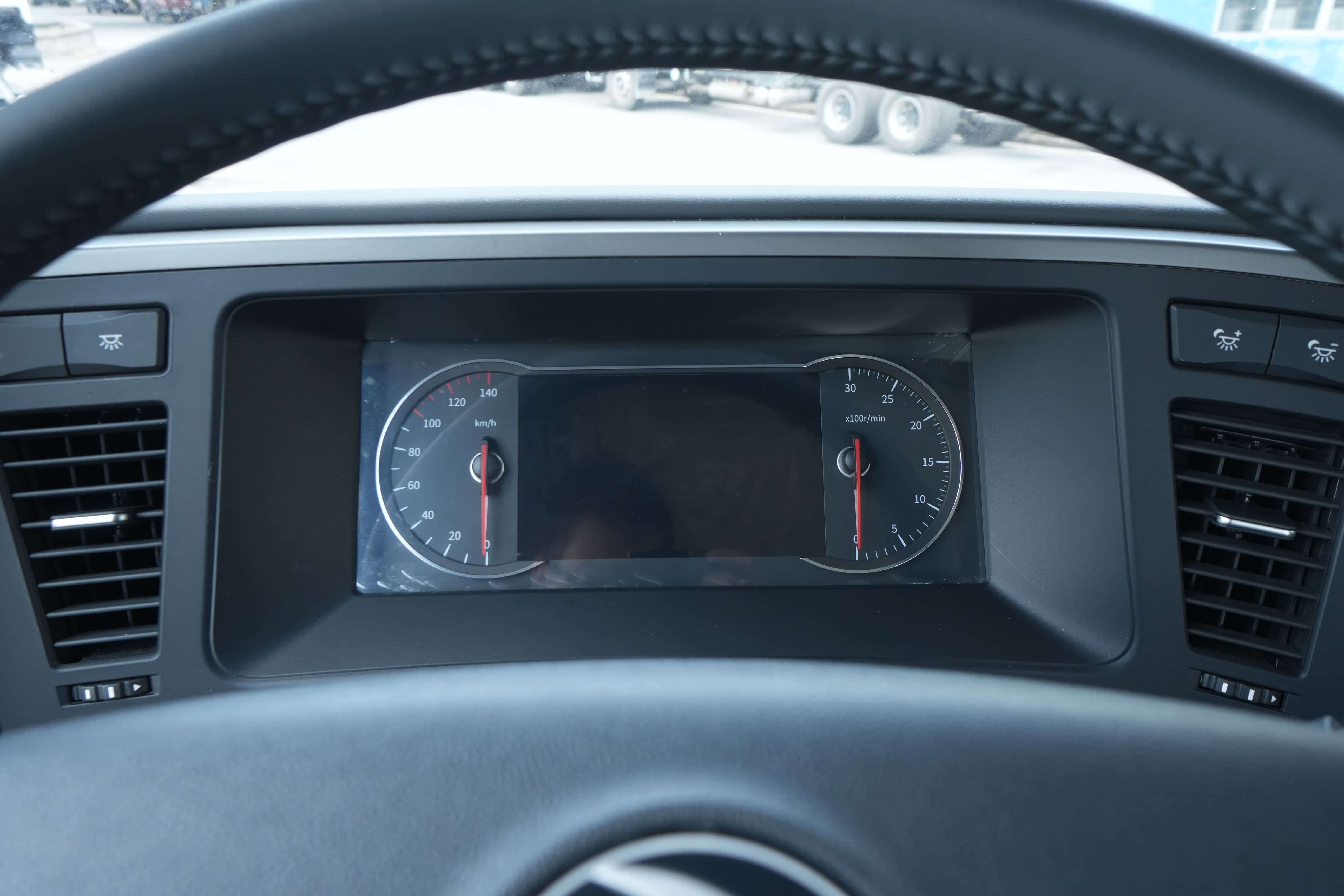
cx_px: 672
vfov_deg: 47.9
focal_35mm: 27
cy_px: 448
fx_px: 1008
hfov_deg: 67.4
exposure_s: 1/160
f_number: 5.6
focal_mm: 18
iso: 500
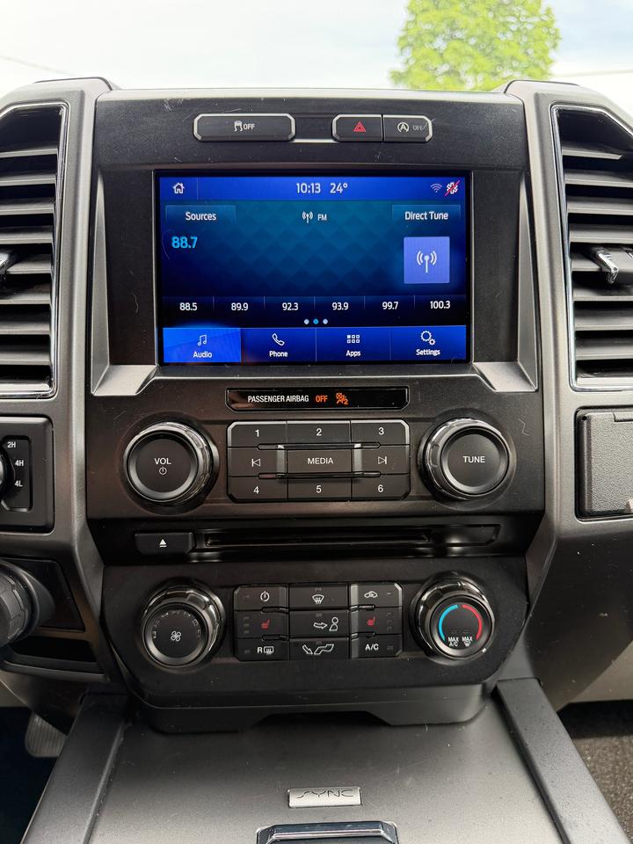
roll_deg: -1.4
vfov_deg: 71.6
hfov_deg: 56.8
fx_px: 585
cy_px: 422
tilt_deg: -16.3
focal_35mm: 24
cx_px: 316
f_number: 1.78
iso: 200
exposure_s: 1/184
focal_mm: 6.76
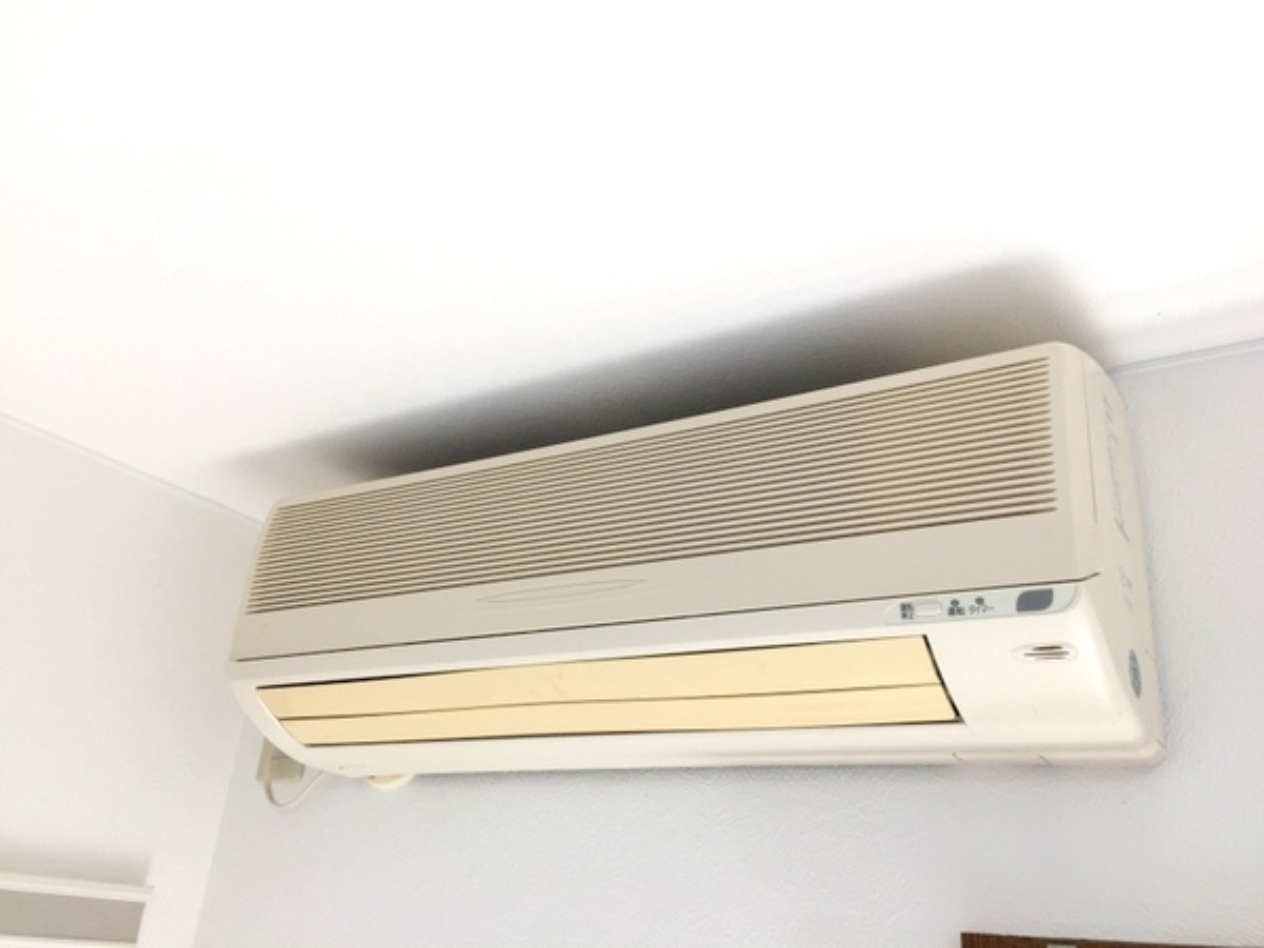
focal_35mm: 29
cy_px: 474
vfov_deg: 48.2
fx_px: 1059
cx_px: 632
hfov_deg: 61.7
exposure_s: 1/120
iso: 40
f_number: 2.2
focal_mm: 4.15
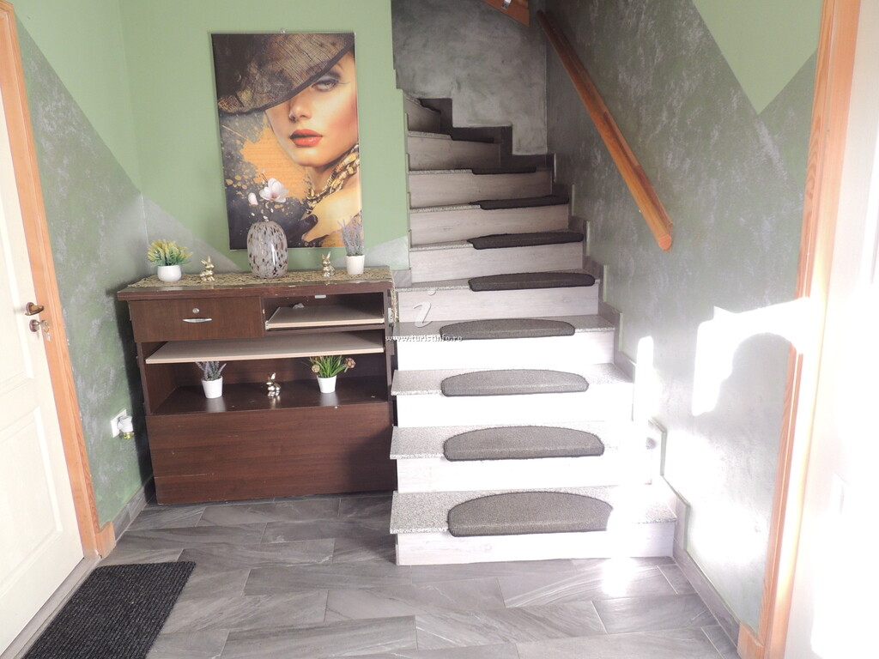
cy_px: 330
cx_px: 440
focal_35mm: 24
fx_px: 609
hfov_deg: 71.6
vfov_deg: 56.8
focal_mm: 4.3
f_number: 3
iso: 280
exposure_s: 1/30
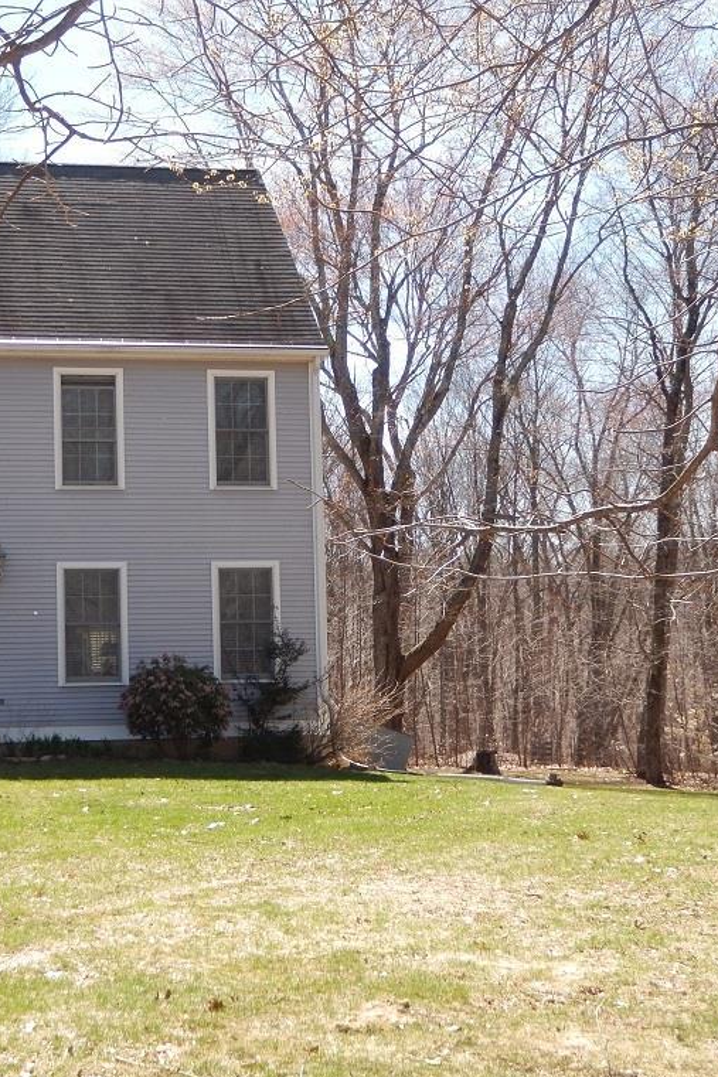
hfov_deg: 21.4
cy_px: 542
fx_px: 1885
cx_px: 191
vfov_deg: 31.9
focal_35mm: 63
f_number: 4.3
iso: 125
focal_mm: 8.1
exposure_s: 1/320
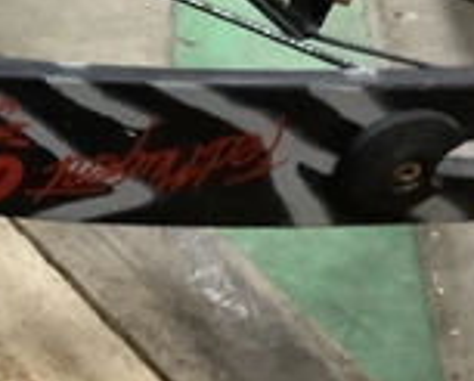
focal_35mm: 79
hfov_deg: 22.2
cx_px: -102
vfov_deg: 19.0
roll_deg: -2.8
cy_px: 6
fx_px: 1110
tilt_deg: -35.6
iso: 400
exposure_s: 1/30
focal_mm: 3.3
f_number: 2.4
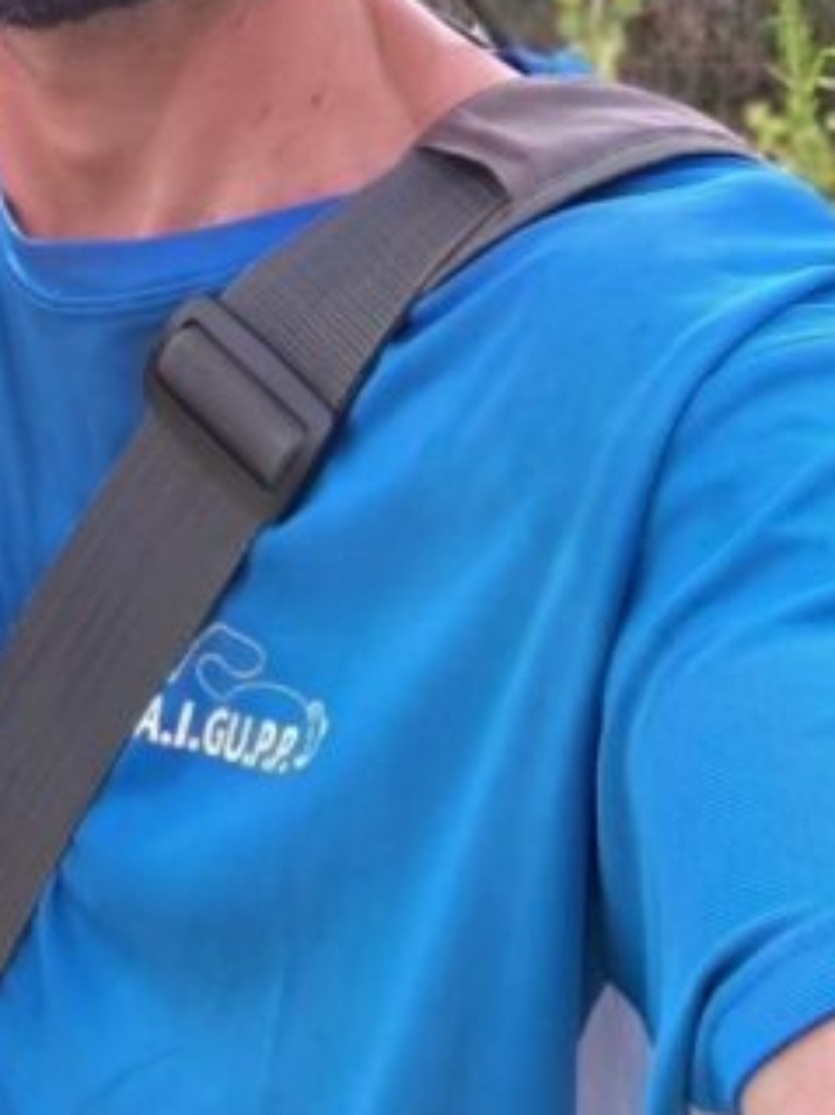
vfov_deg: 24.4
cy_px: 63
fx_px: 2478
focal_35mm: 77
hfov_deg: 18.9
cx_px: 143
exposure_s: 1/528
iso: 100
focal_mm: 3.25
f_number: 2.45
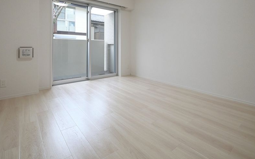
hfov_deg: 91.1
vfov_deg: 62.5
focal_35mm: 18
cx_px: 130
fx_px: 125
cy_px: 47
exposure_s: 1/100
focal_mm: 7
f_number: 4
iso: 640
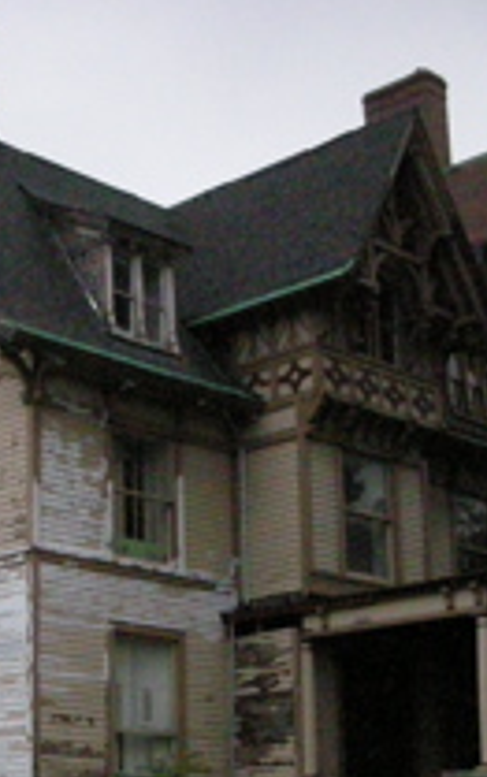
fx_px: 1505
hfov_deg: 17.9
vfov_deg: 28.8
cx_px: -22
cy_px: 513
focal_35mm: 71
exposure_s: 1/334
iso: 800
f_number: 7.9
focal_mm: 5.8
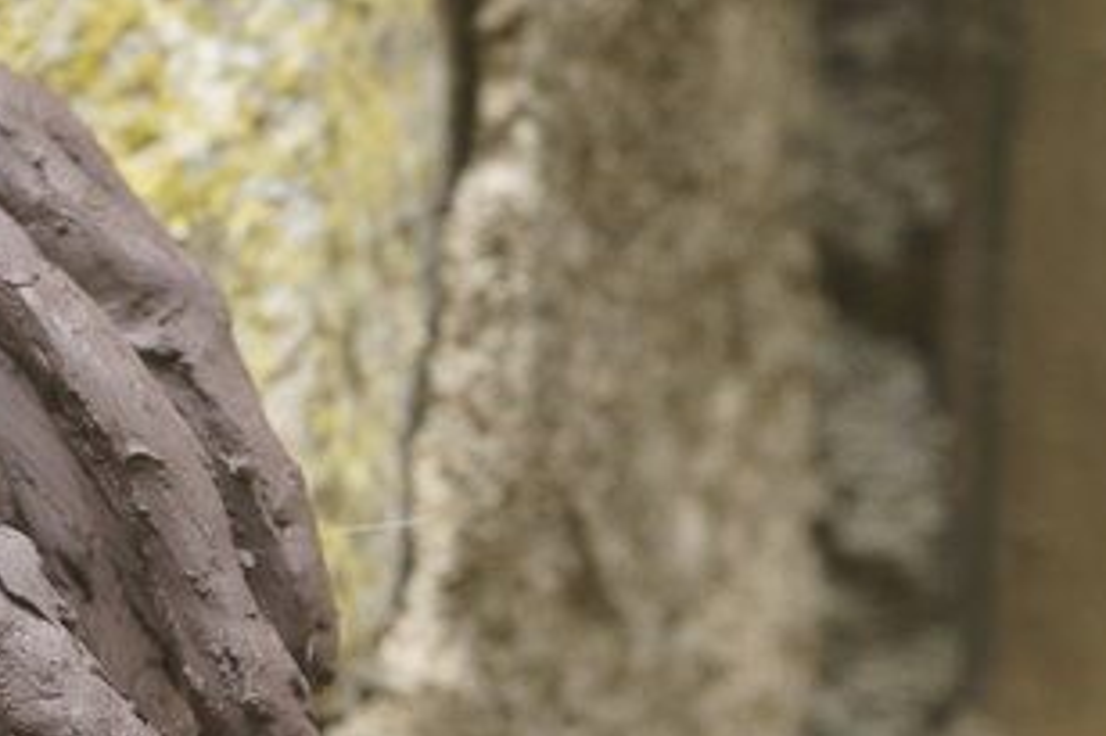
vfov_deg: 7.1
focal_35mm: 191
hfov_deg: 10.7
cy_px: 1030
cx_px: -75
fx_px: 5865
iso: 400
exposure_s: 1/125
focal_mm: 49
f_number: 5
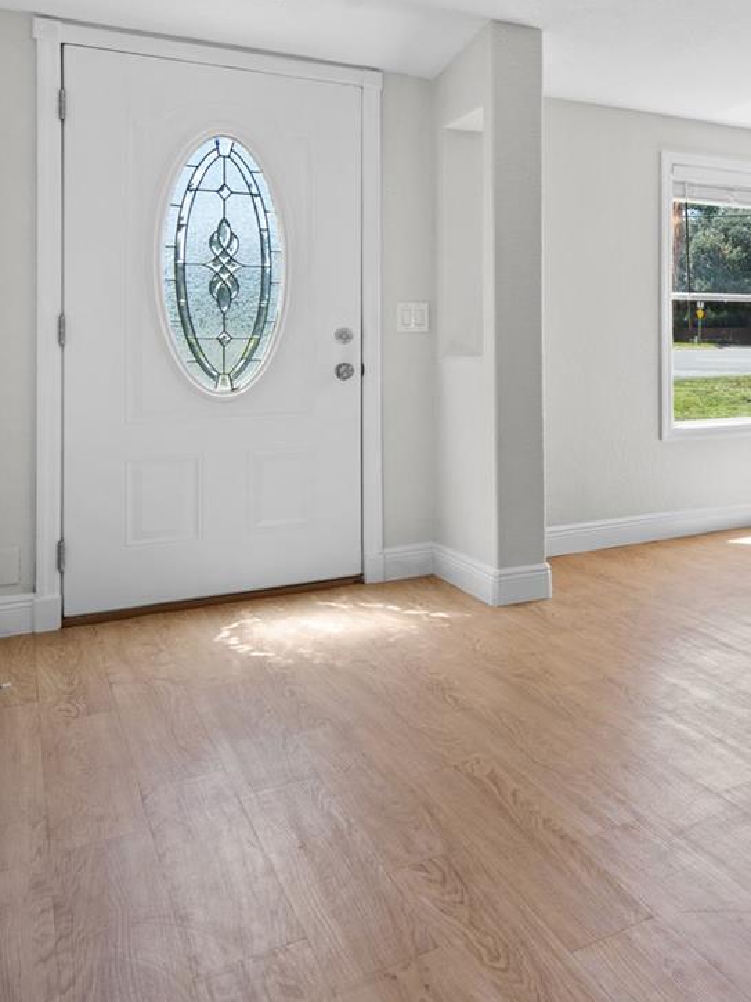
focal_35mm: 34
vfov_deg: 53.2
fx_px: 984
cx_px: 994
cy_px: 358
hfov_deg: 31.4
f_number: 8
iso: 200
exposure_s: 1/6
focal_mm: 16
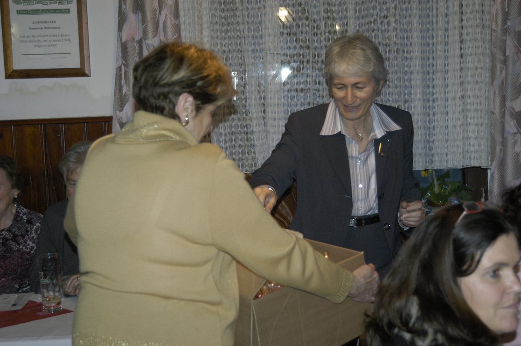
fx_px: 911
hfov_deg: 31.9
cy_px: 173
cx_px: 260
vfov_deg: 21.5
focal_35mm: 63
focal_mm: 42
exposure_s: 1/60
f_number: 5
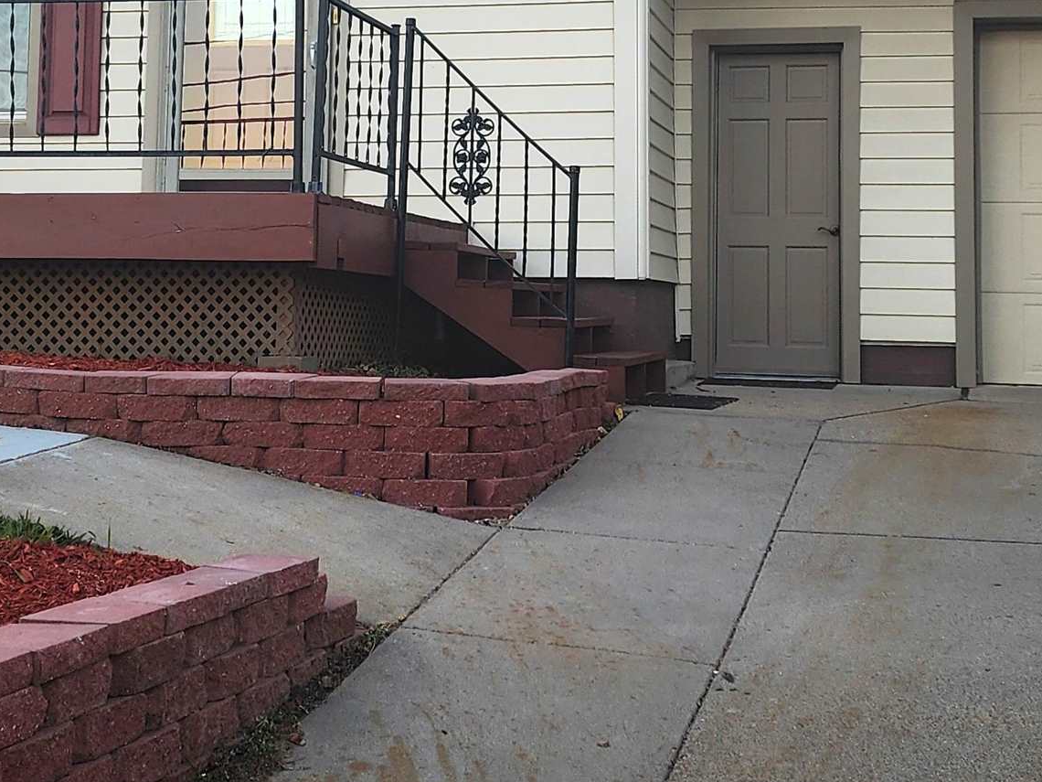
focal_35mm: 62
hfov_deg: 31.2
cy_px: 131
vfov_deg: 23.2
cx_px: 566
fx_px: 1866
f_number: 1.8
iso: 40
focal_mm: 6.4
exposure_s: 1/180
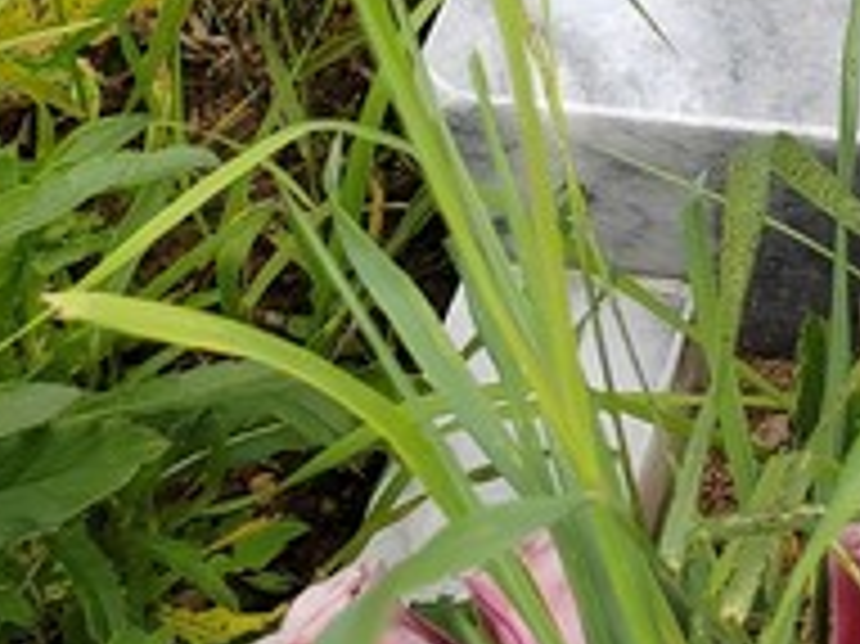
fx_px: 2806
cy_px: -504
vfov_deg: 12.1
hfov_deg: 15.5
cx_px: 1441
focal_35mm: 113
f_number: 1.9
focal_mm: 5.52
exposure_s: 1/560
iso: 100
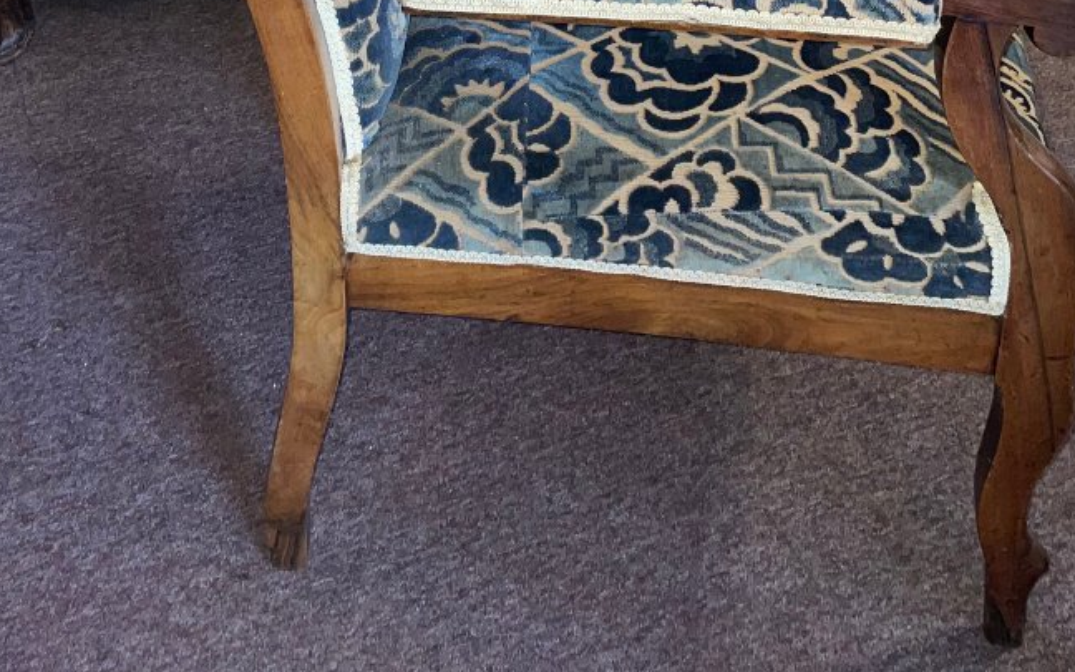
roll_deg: -1.7
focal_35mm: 51
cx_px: 526
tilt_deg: -21.2
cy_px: -264
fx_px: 1494
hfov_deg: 39.6
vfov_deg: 22.0
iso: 64
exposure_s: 1/17
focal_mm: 4.2
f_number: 1.6
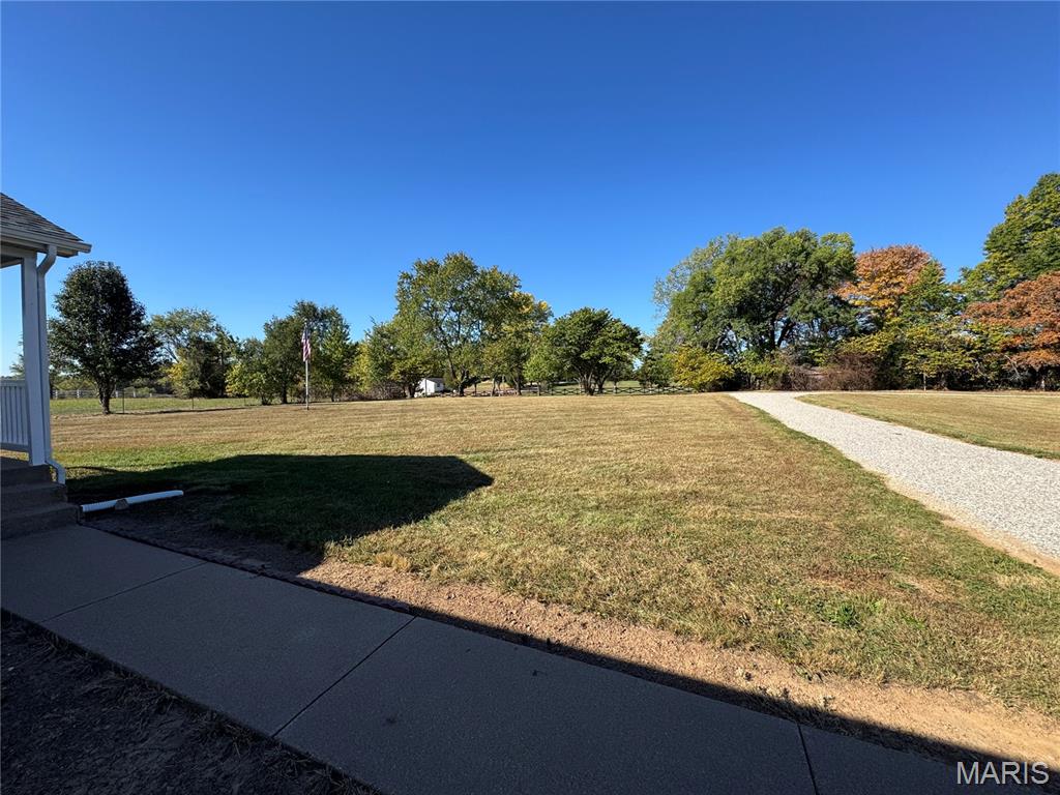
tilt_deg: -1.9
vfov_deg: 85.7
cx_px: 530
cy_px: 398
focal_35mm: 14
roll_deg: -0.1
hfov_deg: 102.1
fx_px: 429
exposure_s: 1/1160
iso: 40
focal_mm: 2.22
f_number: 2.2
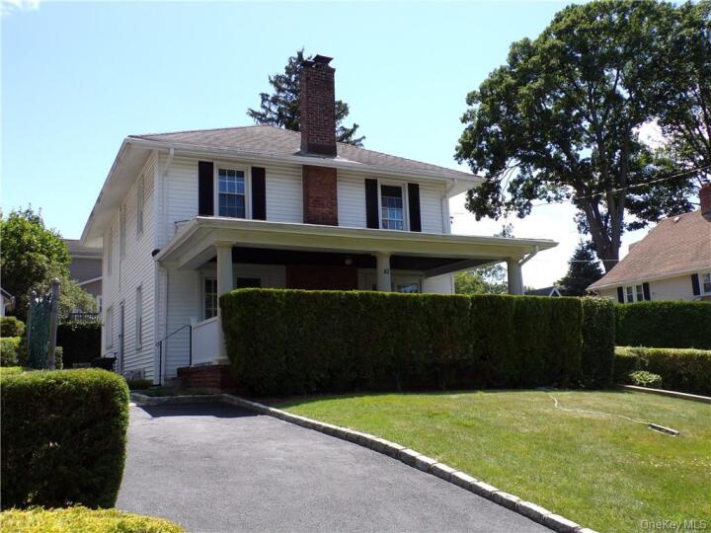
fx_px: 657
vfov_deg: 44.2
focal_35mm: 32
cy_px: 266
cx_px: 356
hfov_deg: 56.8
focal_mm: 5.8
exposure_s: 1/340
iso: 80
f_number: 4.6
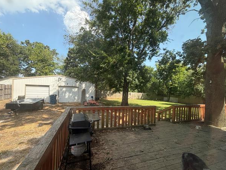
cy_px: 90
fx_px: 98
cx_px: 117
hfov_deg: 98.1
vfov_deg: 81.7
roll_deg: -2.4
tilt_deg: -0.1
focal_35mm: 15
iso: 64
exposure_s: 1/421
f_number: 2.2
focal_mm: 2.22
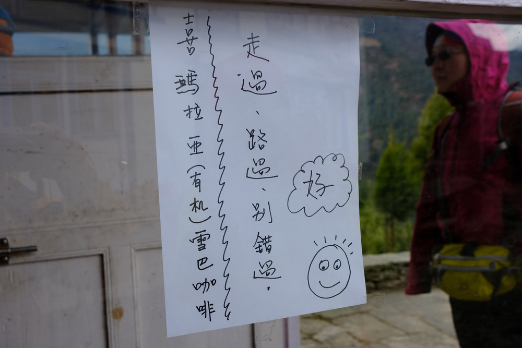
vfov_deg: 37.9
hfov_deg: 54.4
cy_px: 174
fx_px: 508
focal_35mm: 35
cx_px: 261
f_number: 5.6
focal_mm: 23
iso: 400
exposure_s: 1/210
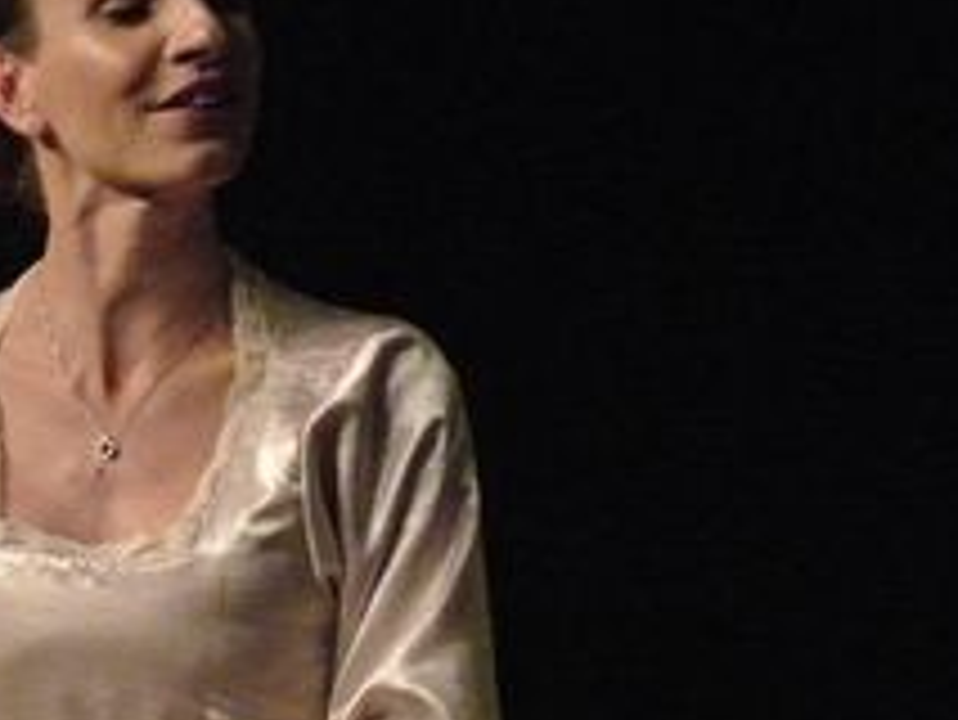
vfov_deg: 2.7
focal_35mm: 557
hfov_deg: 3.5
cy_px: 736
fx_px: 15424
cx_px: -706
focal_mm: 57.2
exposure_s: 1/125
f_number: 7.1
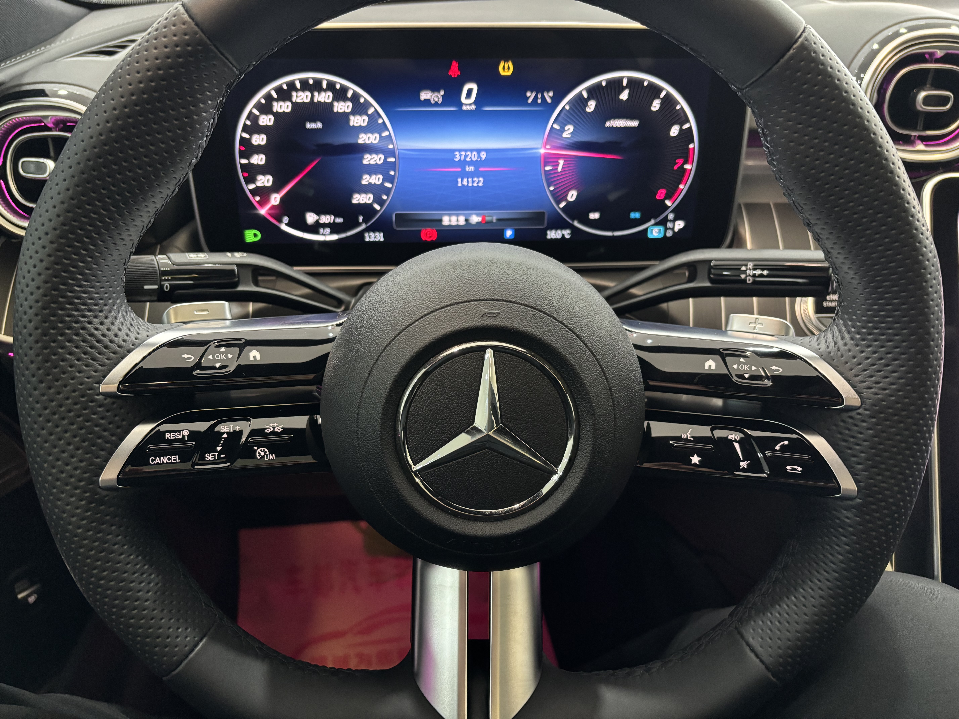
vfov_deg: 53.1
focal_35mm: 26
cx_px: 480
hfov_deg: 67.3
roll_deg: +0.0
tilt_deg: -32.8
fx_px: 720
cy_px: 360
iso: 500
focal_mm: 5.96
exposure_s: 1/34
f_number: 1.6
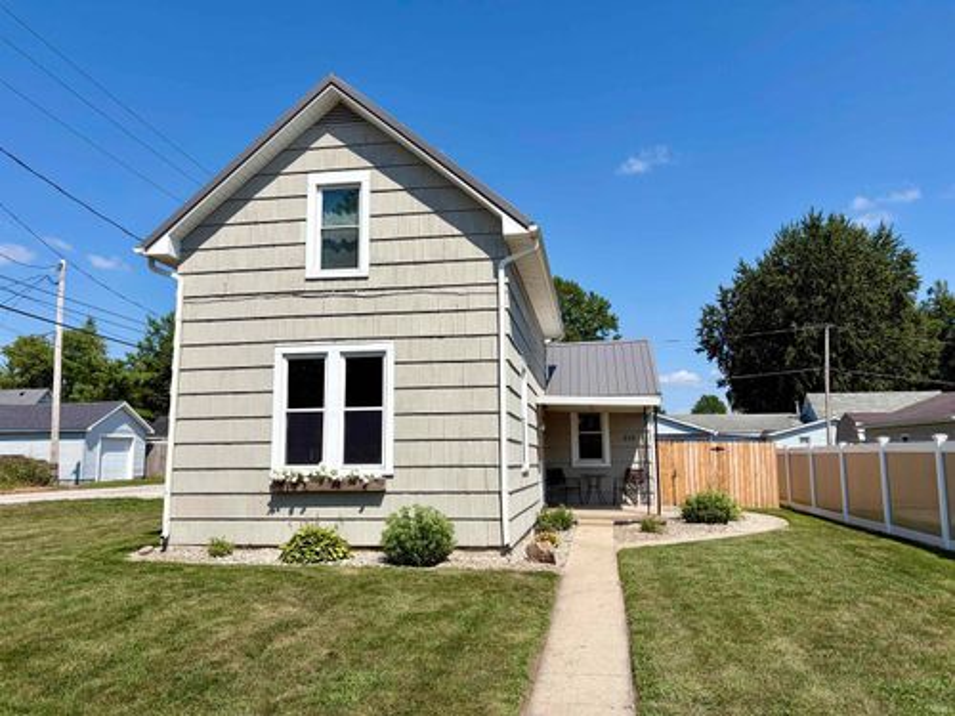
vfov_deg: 53.1
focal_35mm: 26
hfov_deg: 67.3
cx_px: 478
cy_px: 358
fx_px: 717
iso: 50
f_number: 1.6
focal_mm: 5.96
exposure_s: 1/5814
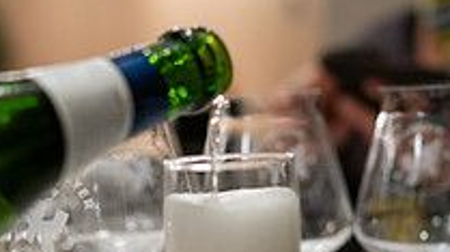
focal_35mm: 79
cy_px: 252
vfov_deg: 15.0
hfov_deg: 26.8
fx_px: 942
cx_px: 187
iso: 1250
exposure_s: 1/100
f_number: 2
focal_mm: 35
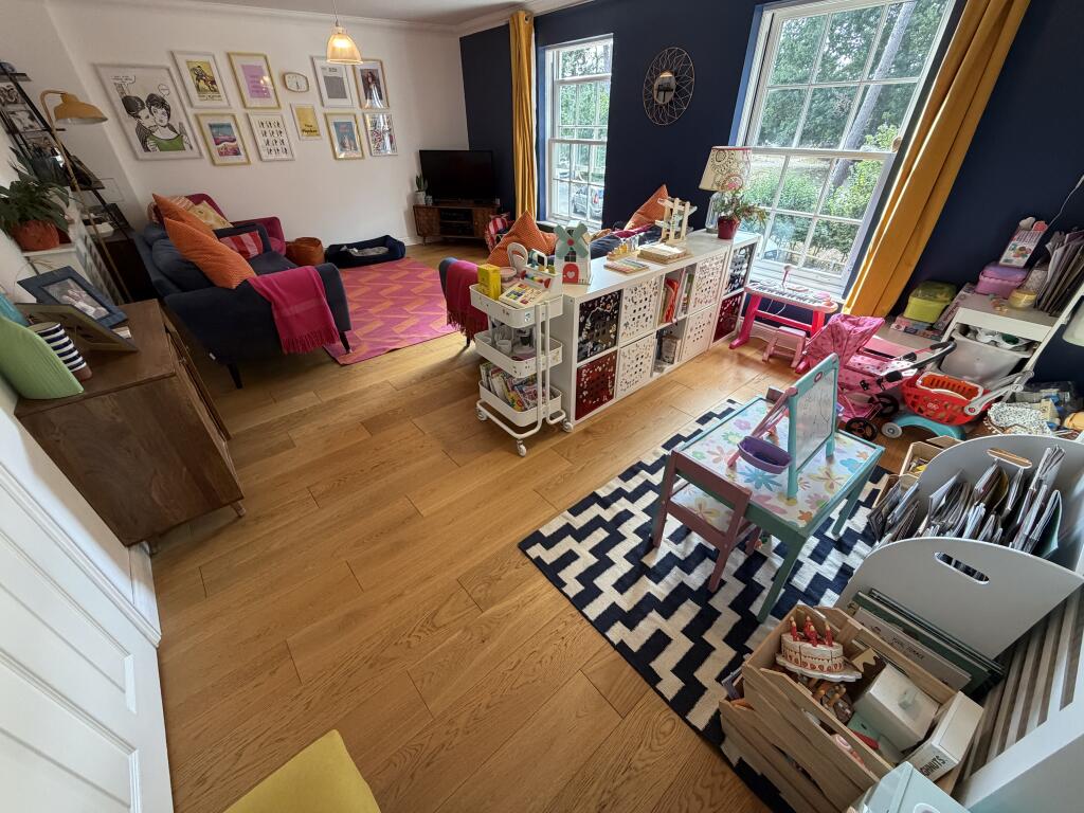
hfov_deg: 102.1
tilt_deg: -33.9
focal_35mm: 14
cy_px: 406
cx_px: 542
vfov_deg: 85.7
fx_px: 438
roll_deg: +0.0
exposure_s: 1/98
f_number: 2.2
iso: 320
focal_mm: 2.22
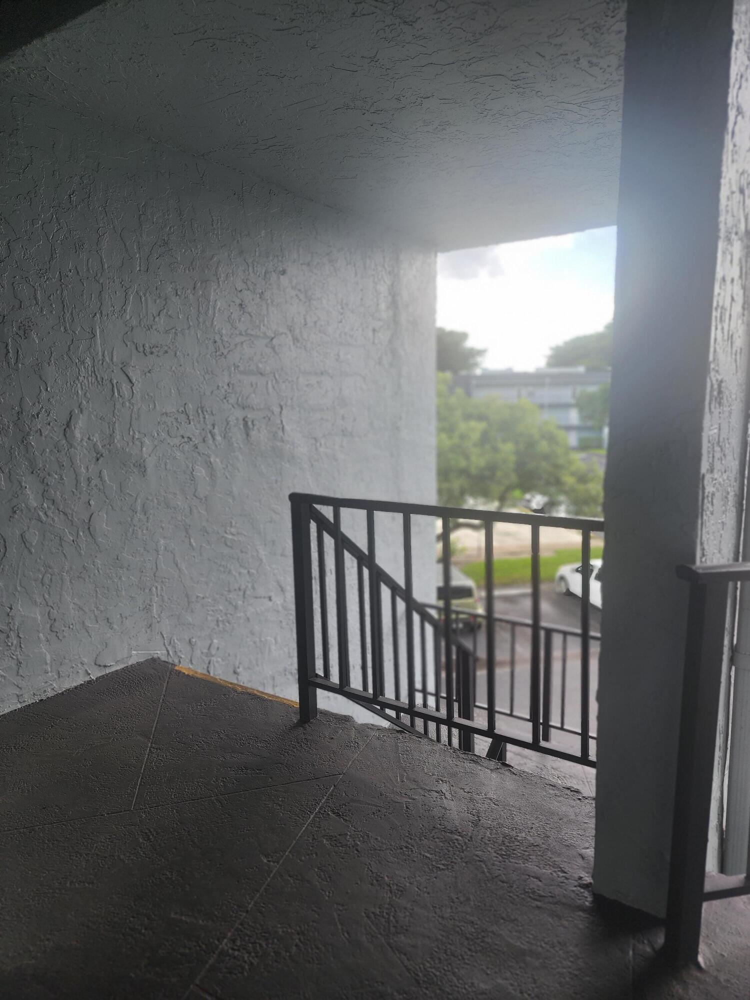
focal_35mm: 23
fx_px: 664
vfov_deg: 73.9
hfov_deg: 58.9
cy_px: 500
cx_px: 375
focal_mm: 6.4
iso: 32
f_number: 1.8
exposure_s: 1/120
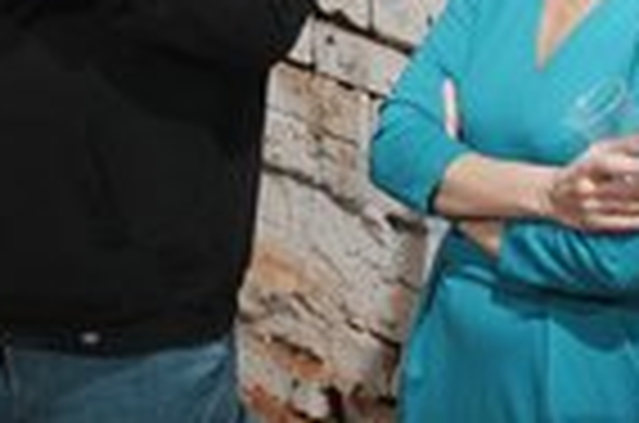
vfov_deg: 6.4
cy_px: -50
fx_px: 3755
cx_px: 50
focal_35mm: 212
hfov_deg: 9.7
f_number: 2.8
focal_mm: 75
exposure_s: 1/100
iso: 1600
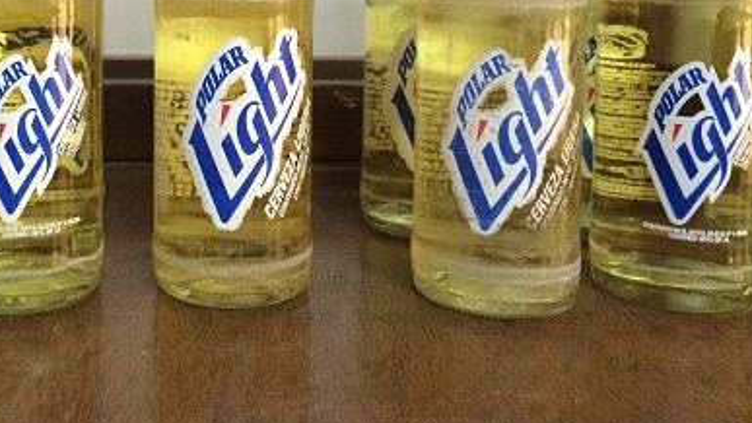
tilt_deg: -3.9
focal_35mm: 49
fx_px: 977
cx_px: 227
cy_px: 2
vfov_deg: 23.4
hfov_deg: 41.3
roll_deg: -0.5
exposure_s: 1/30
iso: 160
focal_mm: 4.15
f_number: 2.2
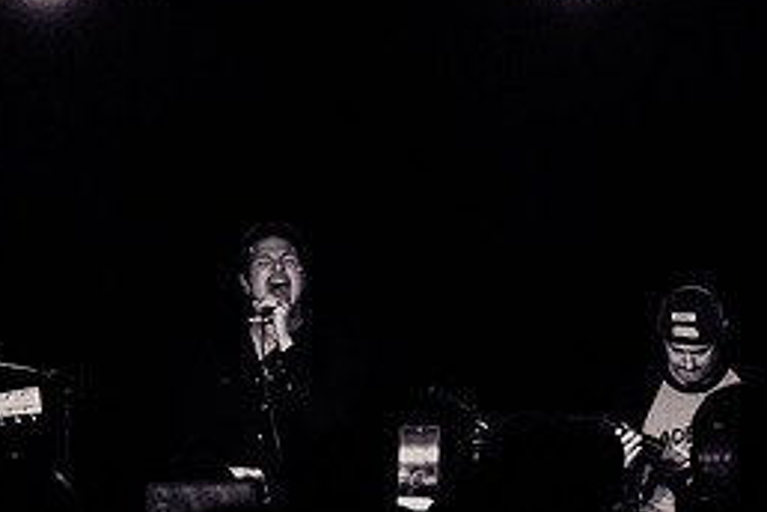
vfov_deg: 5.1
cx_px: 275
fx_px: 5688
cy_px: 435
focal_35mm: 267
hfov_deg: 7.7
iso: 2500
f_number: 4
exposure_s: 1/640
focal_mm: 70
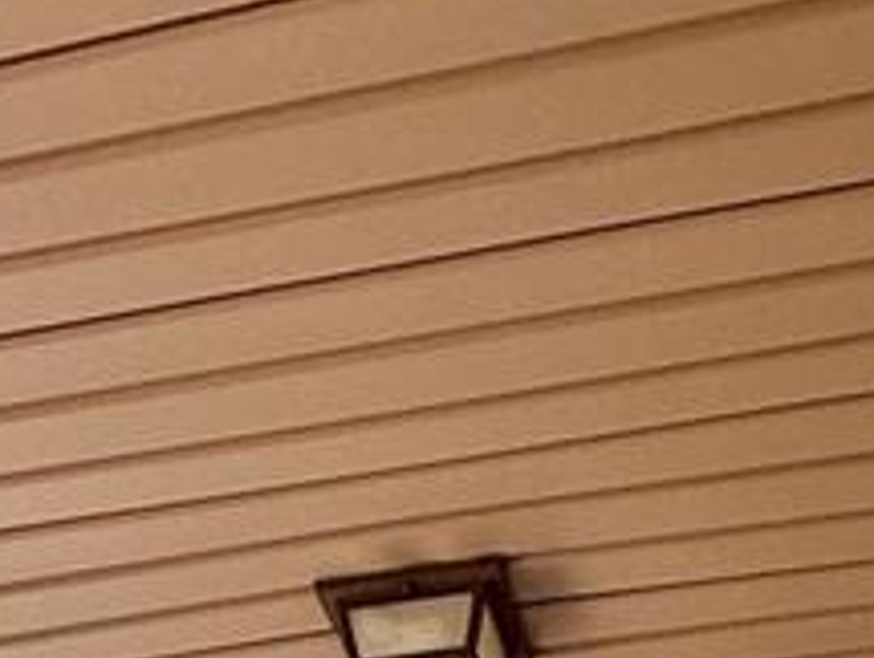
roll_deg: -2.8
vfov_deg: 11.2
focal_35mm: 78
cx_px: 346
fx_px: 1973
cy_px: 1986
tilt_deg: -6.5
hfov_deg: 24.9
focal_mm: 2.22
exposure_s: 1/258
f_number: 2.2
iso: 64
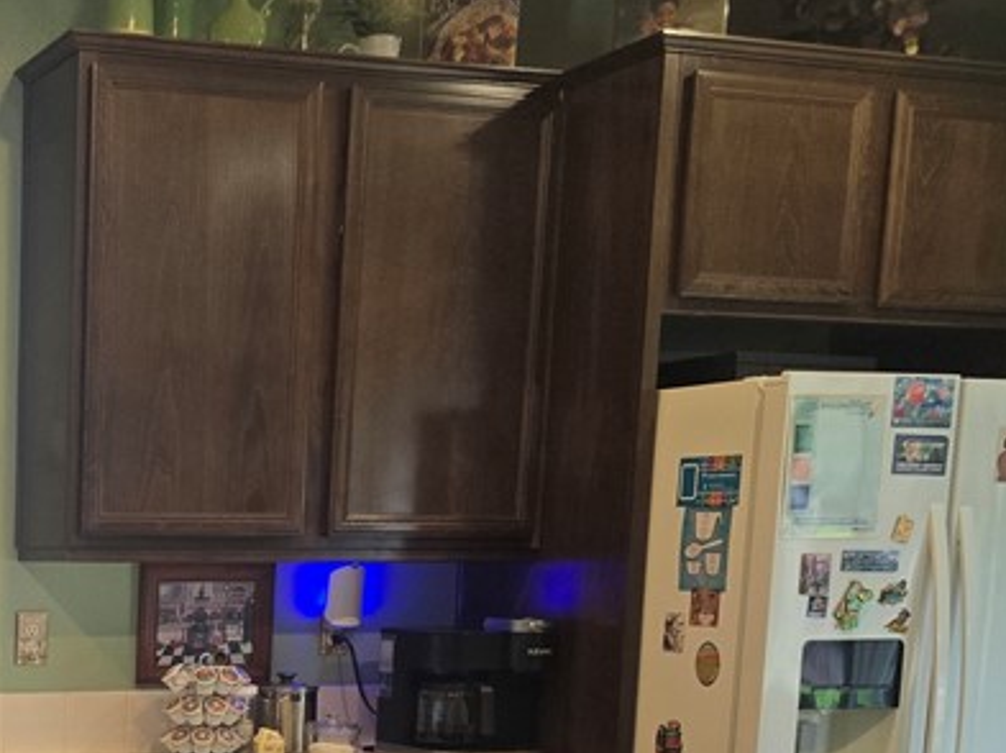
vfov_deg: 22.9
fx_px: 1742
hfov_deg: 28.9
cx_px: -125
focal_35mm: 60
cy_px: 840
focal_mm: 6.3
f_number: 1.7
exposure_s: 1/120
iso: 200
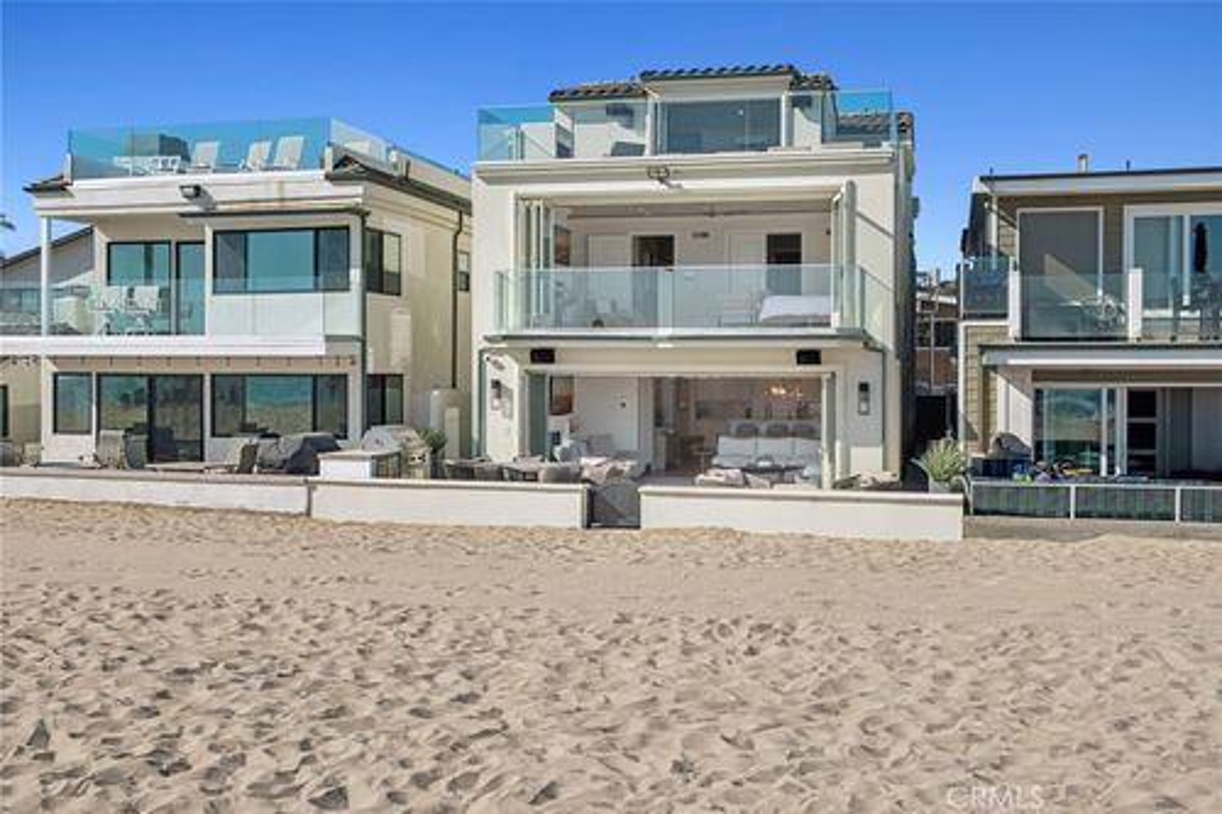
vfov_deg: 35.0
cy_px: 407
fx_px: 1289
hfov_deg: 50.7
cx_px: 611
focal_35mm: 38
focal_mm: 25.4
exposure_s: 1/340
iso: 125
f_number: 8
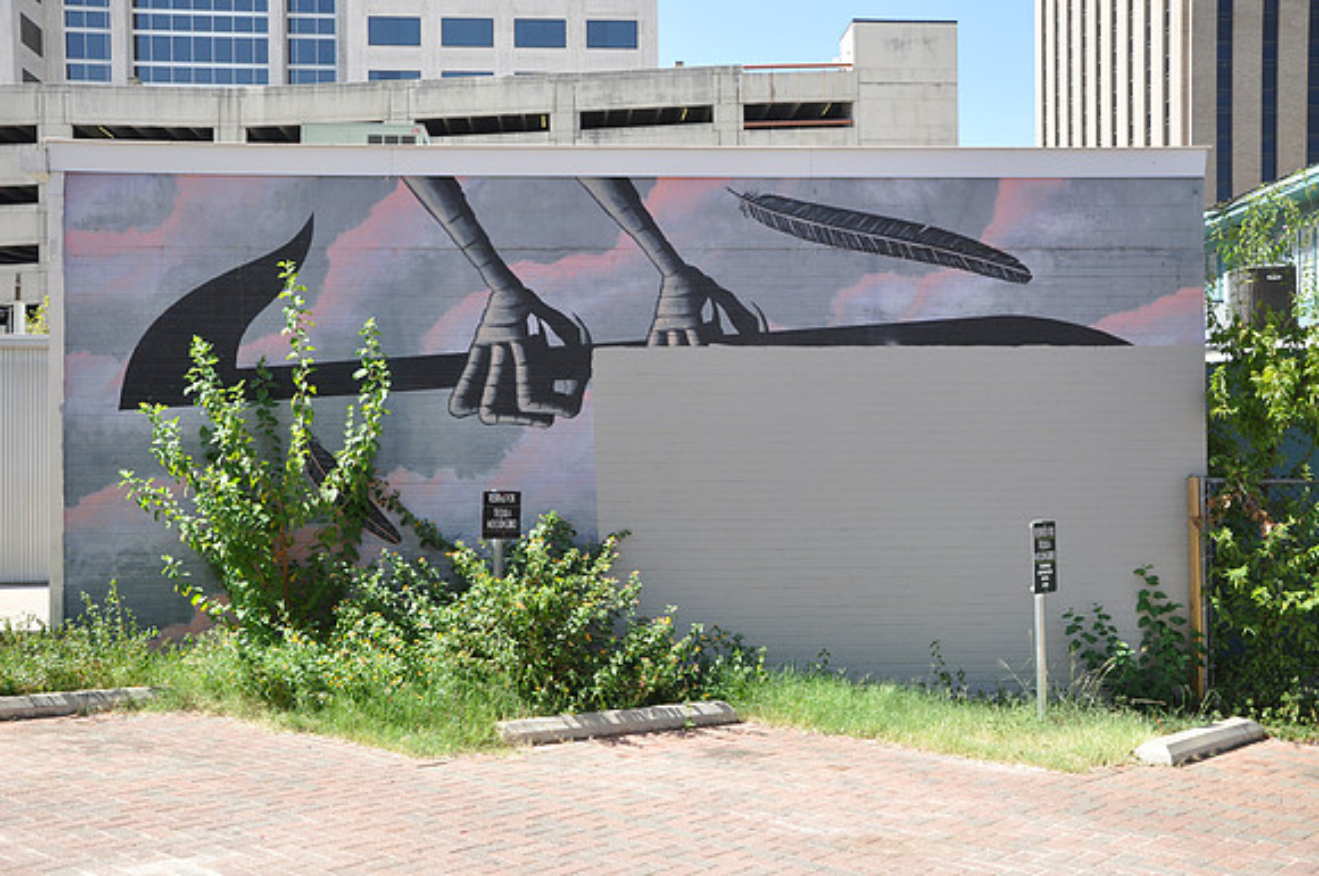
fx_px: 1372
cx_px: 660
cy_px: 438
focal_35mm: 38
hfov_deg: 51.3
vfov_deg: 35.4
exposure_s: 1/160
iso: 200
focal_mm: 25
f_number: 6.3
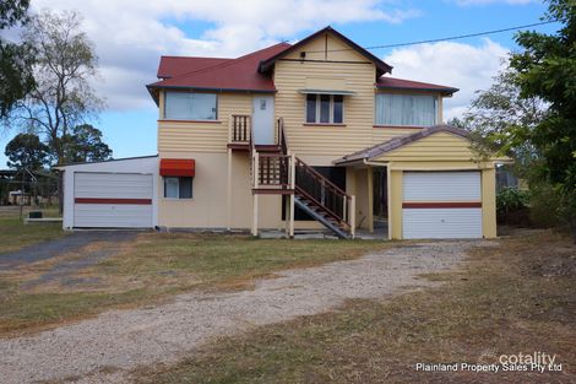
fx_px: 600
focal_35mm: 38
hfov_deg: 51.3
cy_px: 192
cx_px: 288
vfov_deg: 35.5
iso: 100
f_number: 16
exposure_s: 1/60
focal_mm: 25
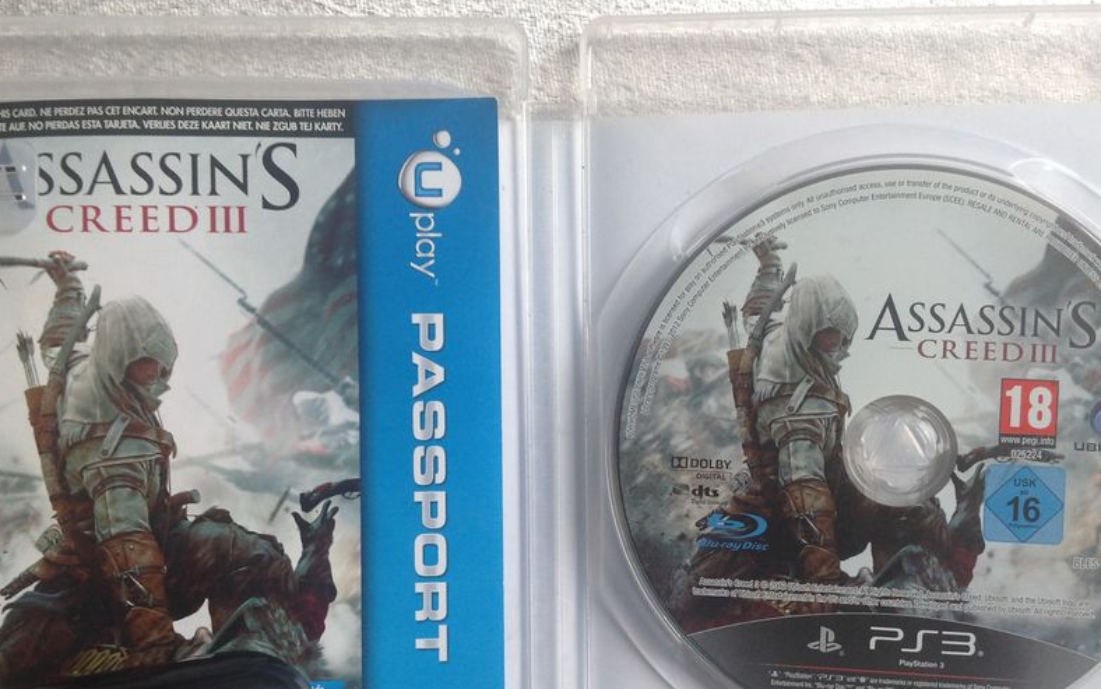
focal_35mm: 47
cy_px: 459
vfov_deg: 27.3
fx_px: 1411
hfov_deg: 42.6
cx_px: 555
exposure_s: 1/15
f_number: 2.4
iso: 64
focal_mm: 4.28
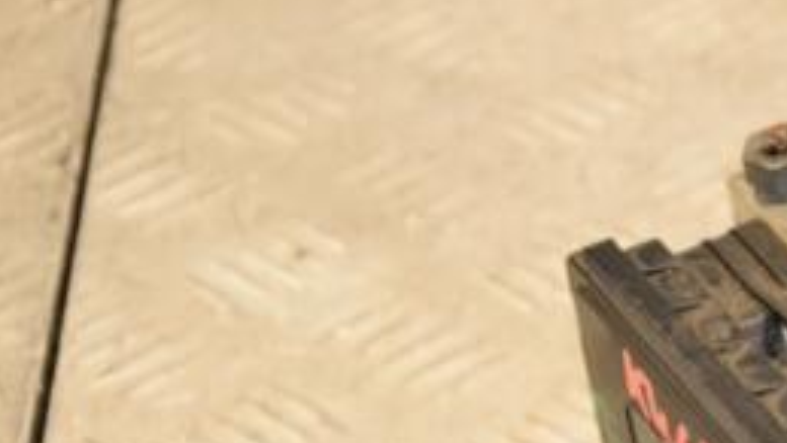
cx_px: 854
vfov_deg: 5.1
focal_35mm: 240
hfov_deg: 8.9
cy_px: 437
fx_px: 5011
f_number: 5.3
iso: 800
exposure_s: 1/200
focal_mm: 66
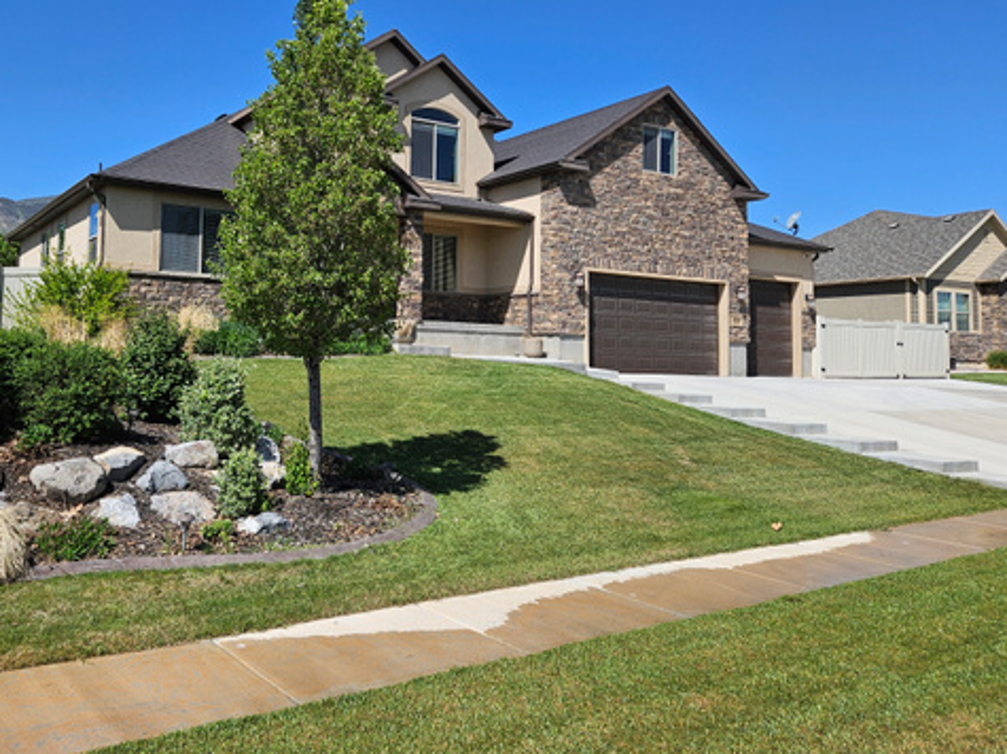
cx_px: 371
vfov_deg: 45.0
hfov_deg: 57.6
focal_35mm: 31
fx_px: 902
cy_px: 275
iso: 25
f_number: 1.8
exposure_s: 1/2397
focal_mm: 5.4
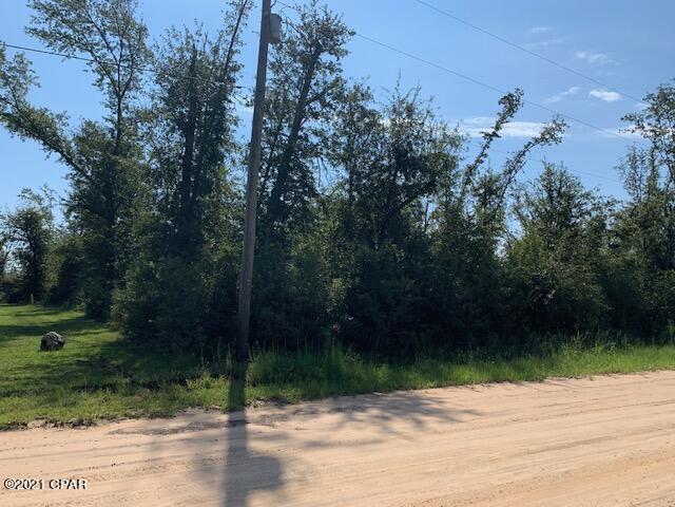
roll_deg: -0.9
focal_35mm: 26
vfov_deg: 53.1
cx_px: 338
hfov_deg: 67.3
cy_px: 254
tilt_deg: +4.4
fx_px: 507
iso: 25
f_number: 1.8
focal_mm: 4.25
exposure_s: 1/3401
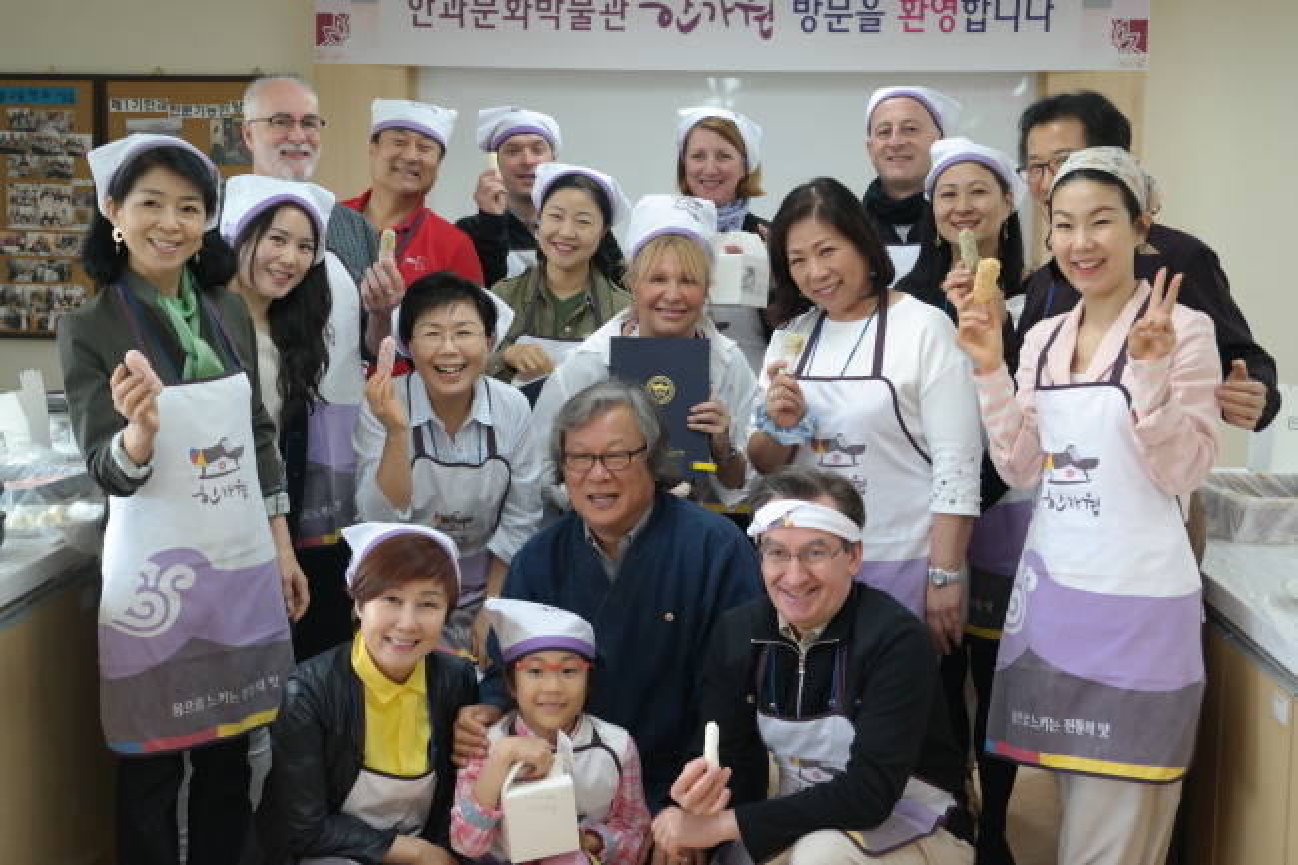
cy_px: 432
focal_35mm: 49
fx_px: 1766
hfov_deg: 40.4
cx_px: 649
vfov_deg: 27.5
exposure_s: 1/60
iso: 800
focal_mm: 32
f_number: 4.5
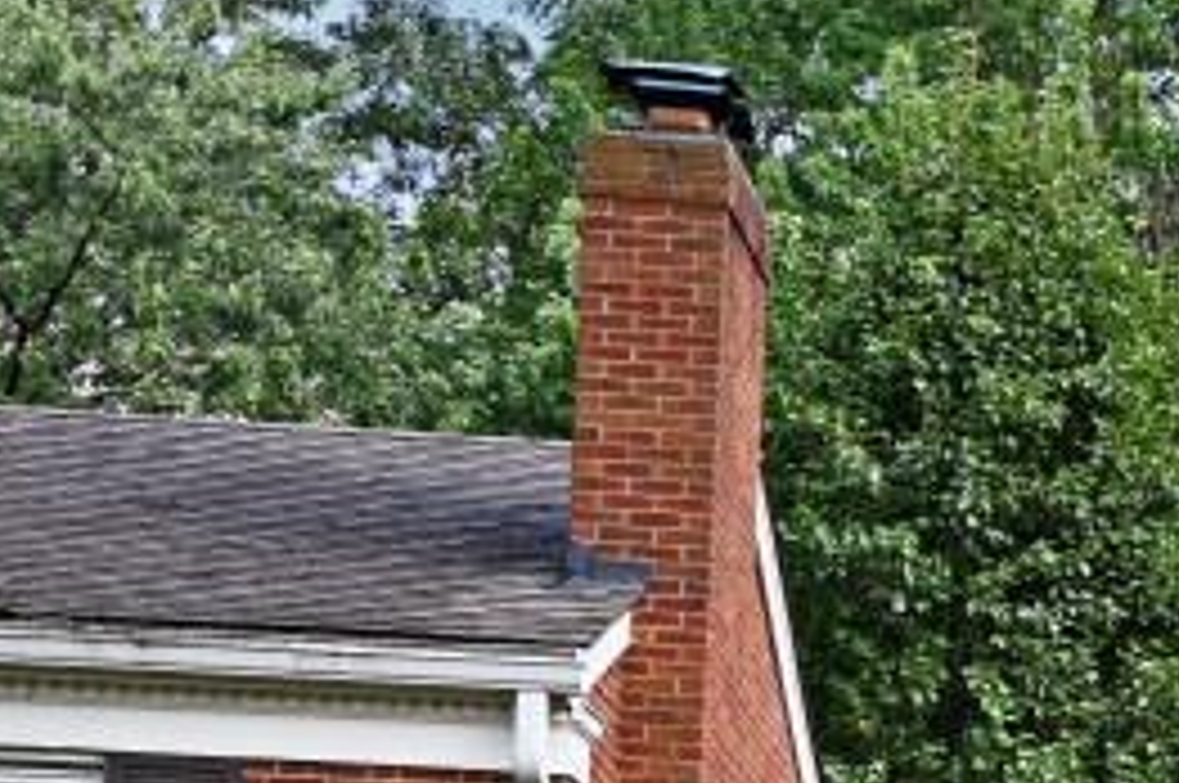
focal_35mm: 172
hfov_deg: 9.9
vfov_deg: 7.7
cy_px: 1386
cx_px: 3190
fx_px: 5626
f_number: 5
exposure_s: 1/250
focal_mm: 30
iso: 200
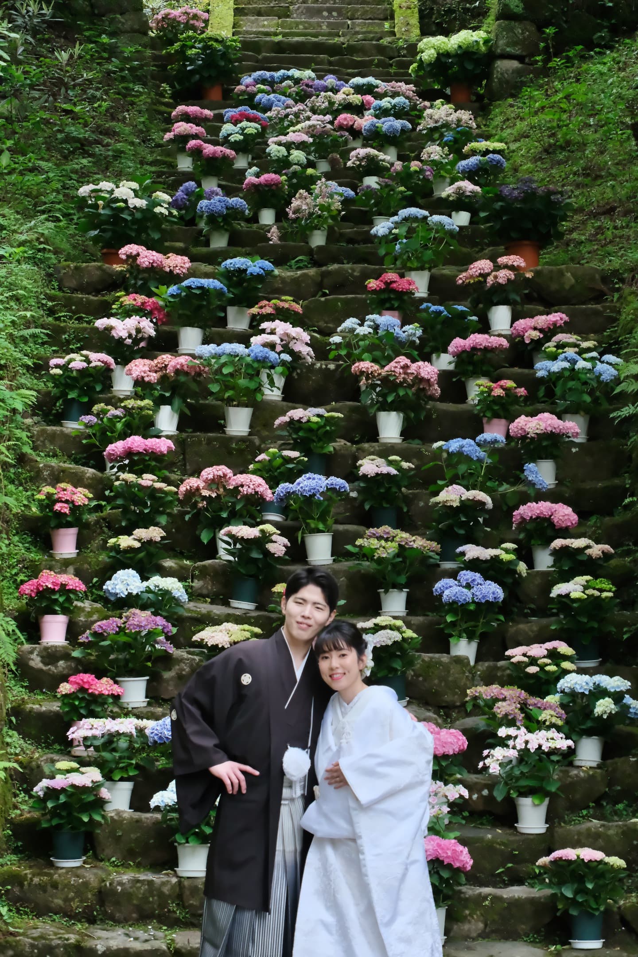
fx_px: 2392
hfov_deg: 15.2
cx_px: 319
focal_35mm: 90
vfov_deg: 22.6
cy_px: 478
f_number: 5.6
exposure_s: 1/250
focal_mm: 59.9
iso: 3200
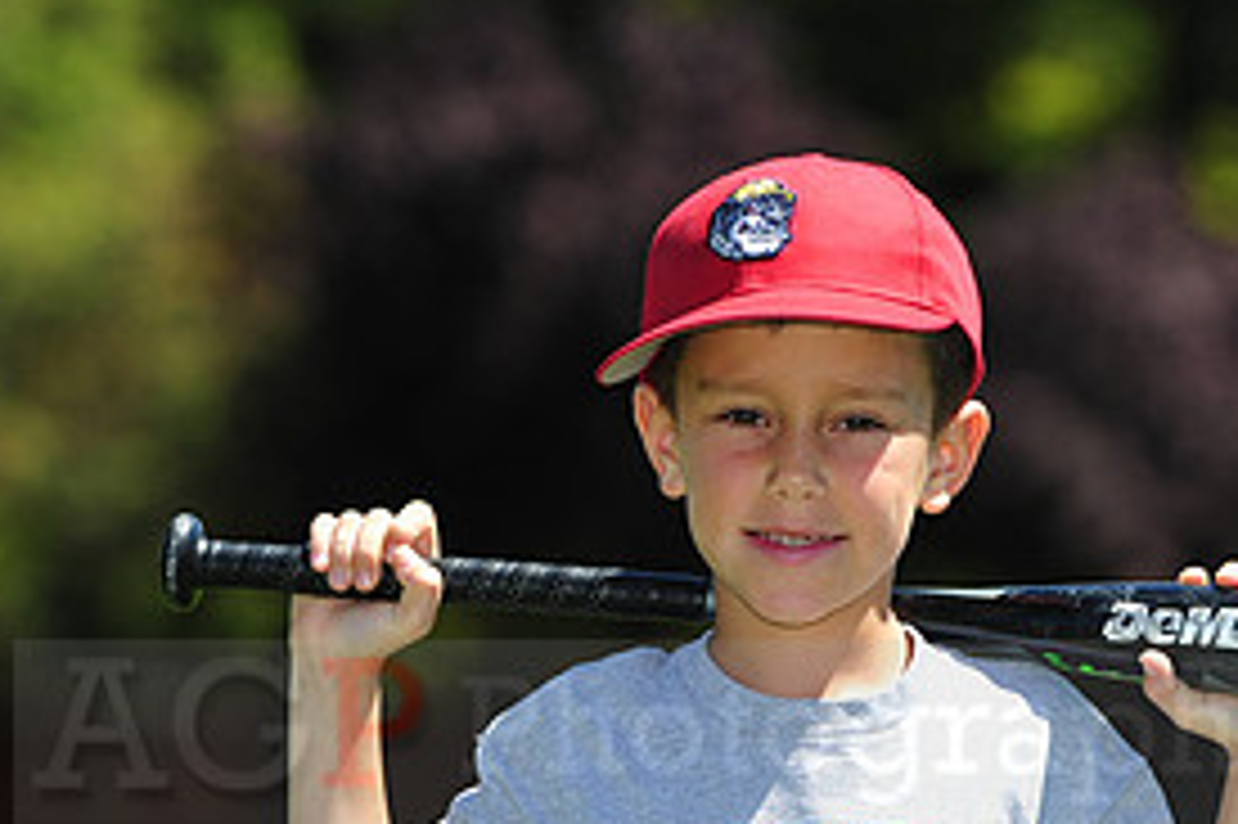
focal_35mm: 306
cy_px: 698
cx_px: 770
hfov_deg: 6.7
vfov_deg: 4.5
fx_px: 10516
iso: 250
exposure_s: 1/1600
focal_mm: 145
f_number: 4.5
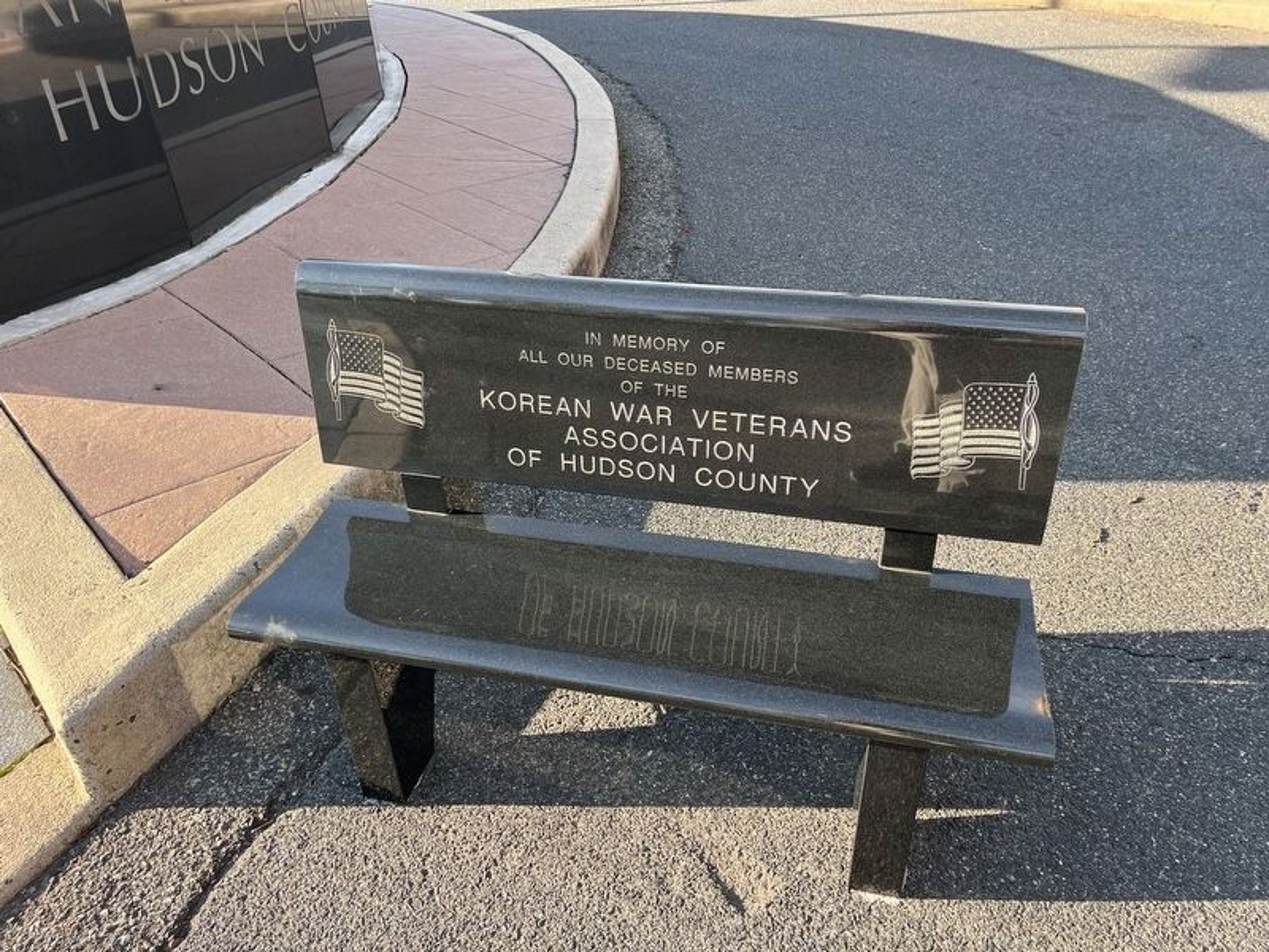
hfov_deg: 67.3
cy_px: 476
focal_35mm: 26
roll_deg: +4.1
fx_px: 953
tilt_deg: -31.9
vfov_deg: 53.1
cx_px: 634
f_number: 1.6
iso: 50
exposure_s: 1/404
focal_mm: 5.1
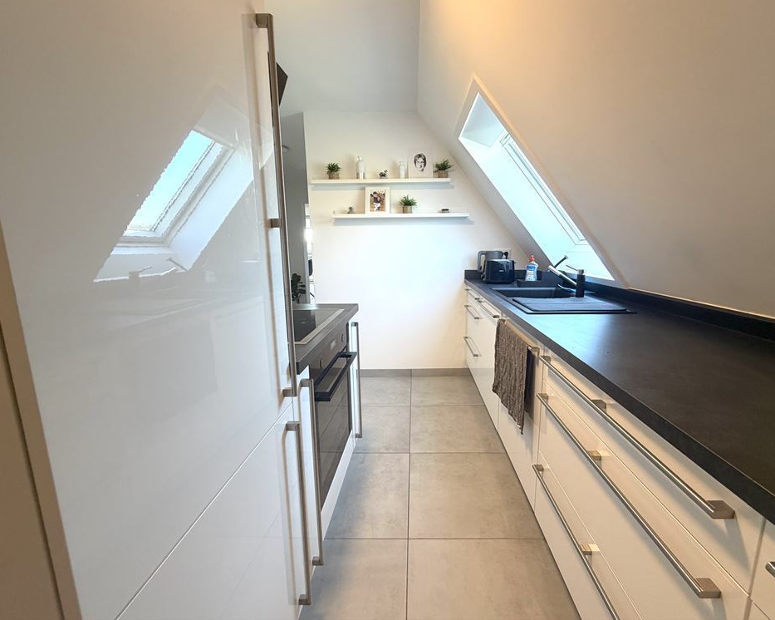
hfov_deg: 96.7
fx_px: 344
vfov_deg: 84.0
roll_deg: +0.9
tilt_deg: -9.9
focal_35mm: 15
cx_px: 414
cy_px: 303
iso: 200
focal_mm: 2.22
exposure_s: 1/100
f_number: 2.2
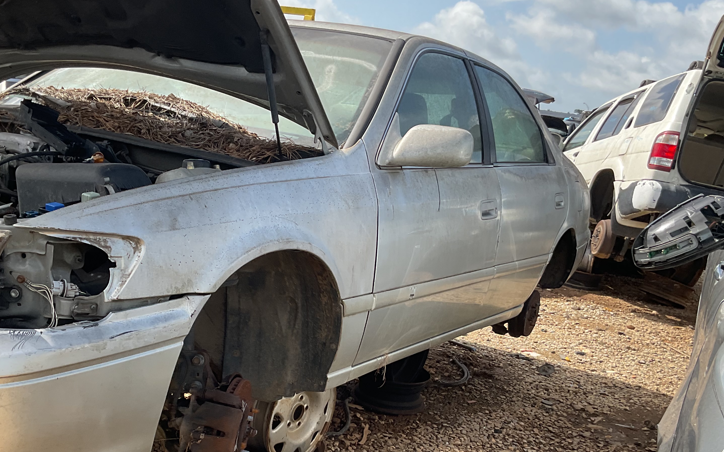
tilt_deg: -13.7
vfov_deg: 29.6
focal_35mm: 43
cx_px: 306
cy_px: 319
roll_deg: -8.3
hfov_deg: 46.1
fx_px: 849
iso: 16
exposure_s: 1/816
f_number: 1.8
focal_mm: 3
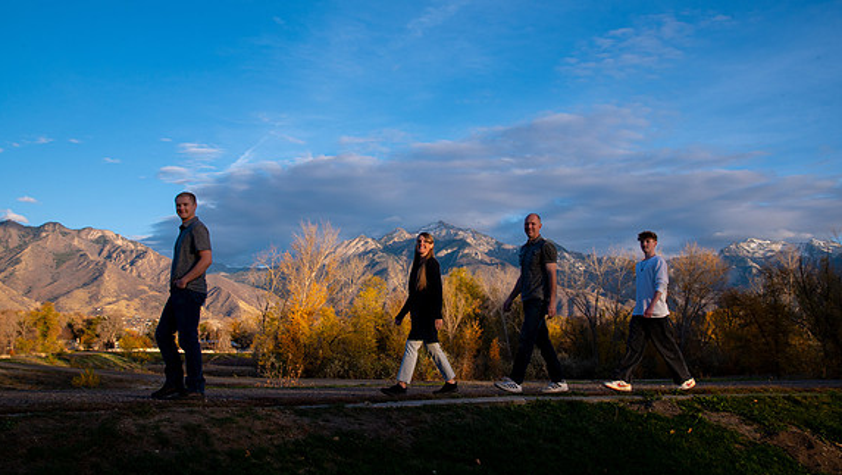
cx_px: 422
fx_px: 804
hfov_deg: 55.3
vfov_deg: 32.9
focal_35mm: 36
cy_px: 237
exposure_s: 1/200
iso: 400
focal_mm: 34
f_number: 13
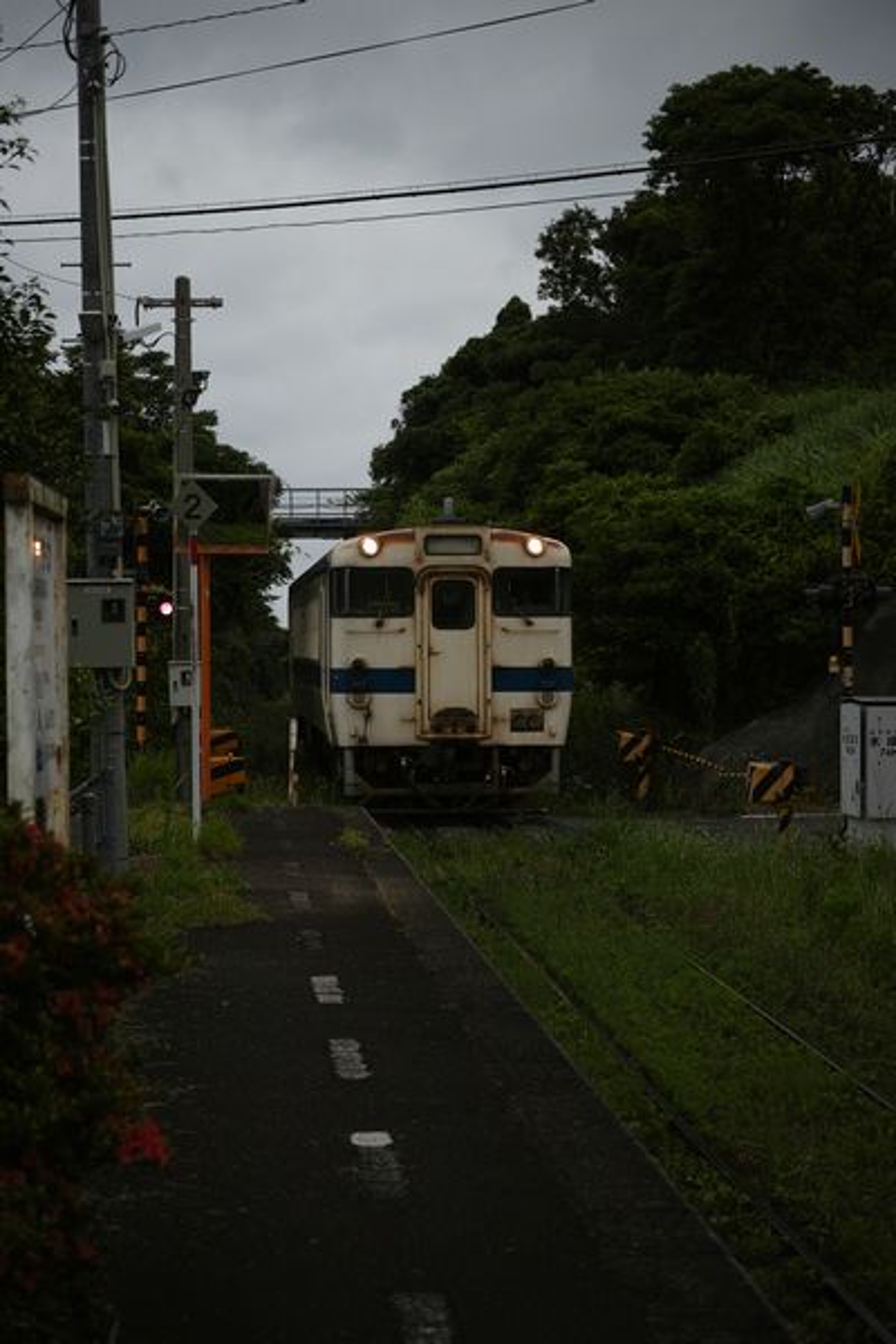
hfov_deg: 18.2
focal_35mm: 75
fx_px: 2800
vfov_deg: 27.0
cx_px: 448
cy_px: 672
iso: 100
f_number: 2.8
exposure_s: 1/800
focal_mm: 50
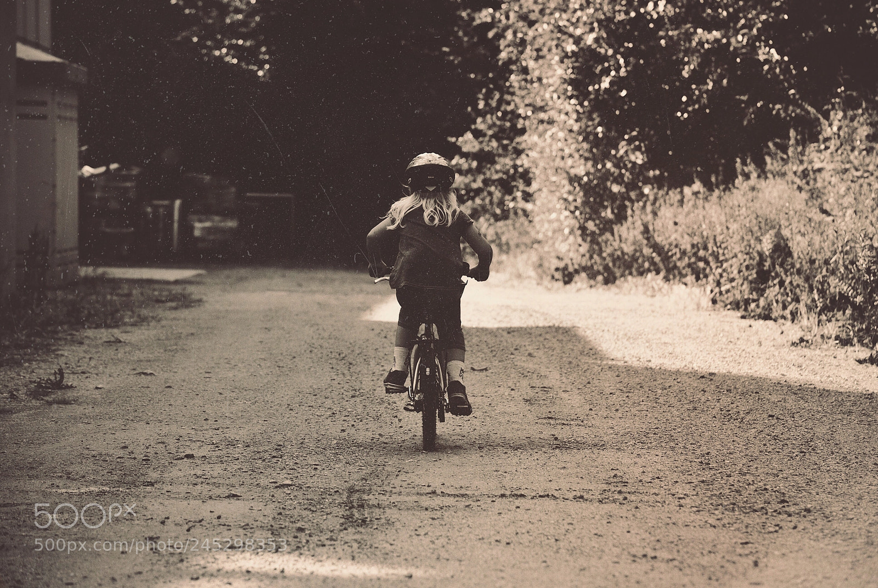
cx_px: 439
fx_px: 3663
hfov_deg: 13.7
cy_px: 294
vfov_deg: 9.2
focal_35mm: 150
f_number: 5
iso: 800
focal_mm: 100
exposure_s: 1/1250
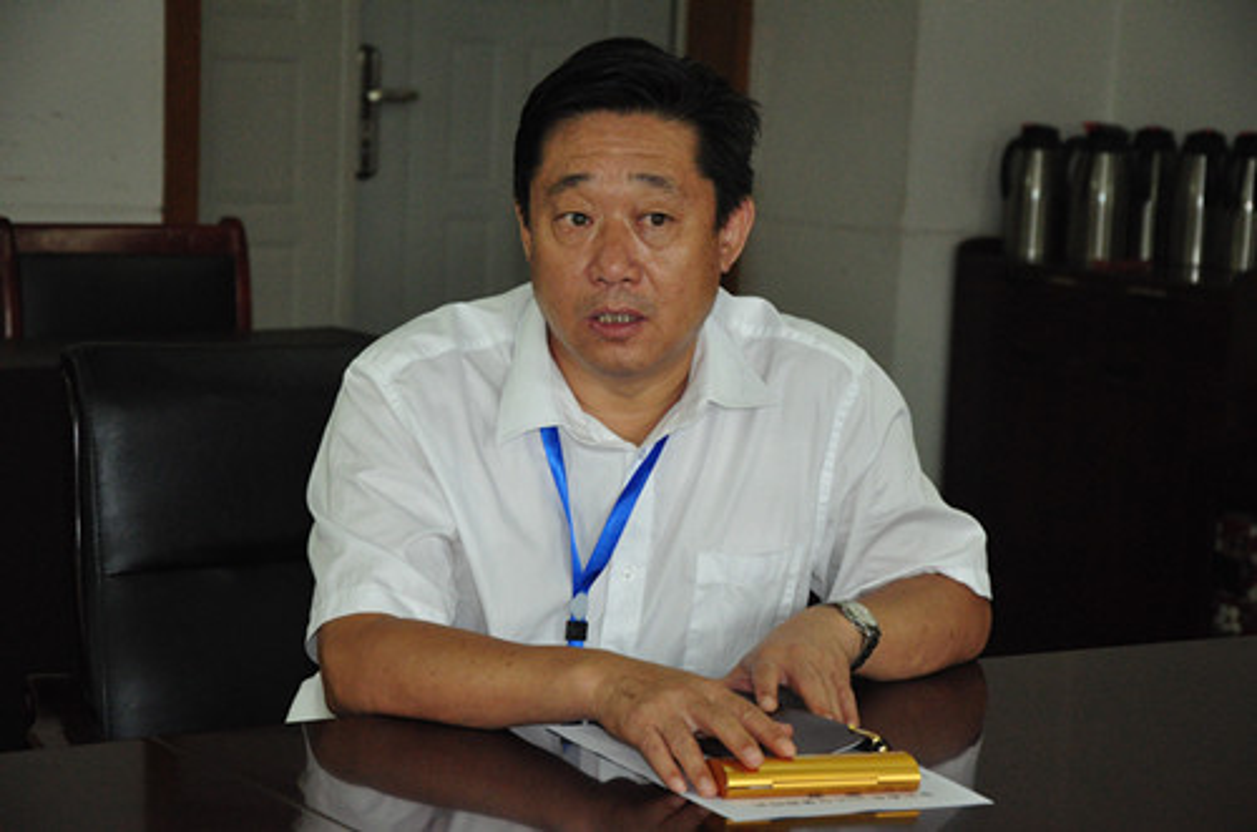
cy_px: 416
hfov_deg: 19.5
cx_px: 628
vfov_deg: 13.0
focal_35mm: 105
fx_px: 3658
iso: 2000
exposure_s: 1/60
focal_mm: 70
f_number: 5.3
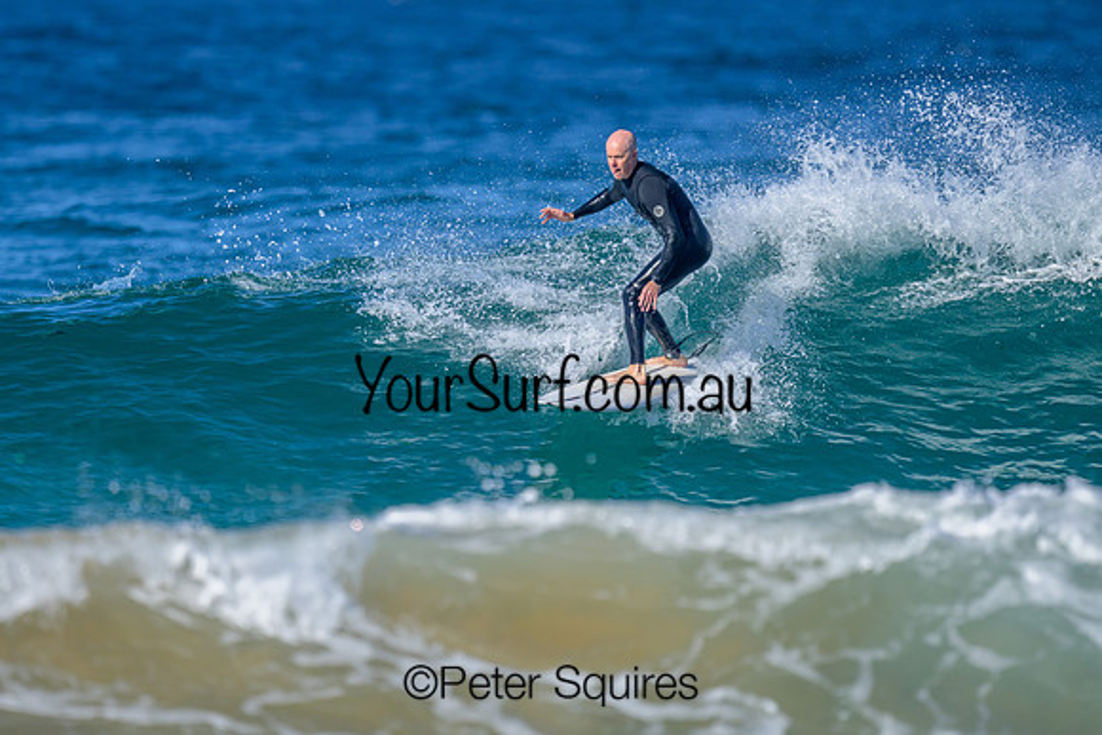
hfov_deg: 1.9
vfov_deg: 1.3
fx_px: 33439
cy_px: 389
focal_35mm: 1092
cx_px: 474
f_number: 6.3
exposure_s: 1/2000
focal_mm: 800
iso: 360
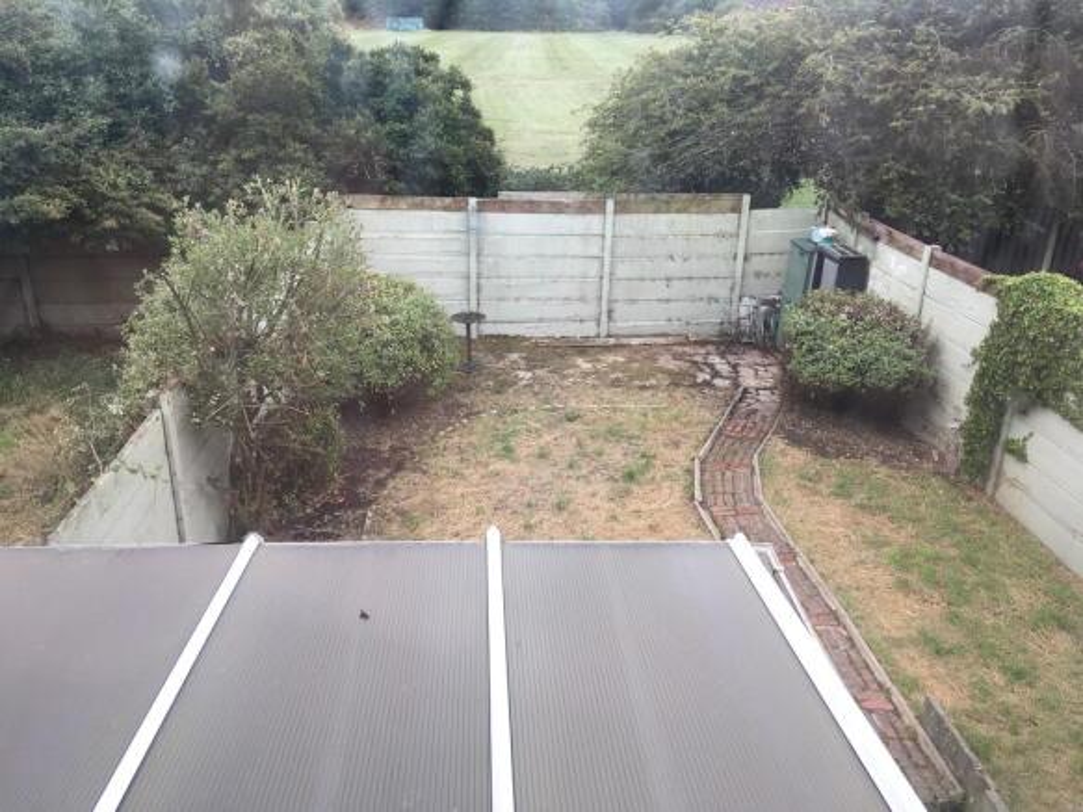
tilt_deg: -24.1
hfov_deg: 61.7
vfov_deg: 48.2
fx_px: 907
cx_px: 542
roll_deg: -1.7
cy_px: 406
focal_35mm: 29
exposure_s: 1/179
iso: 25
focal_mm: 4.15
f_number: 2.2
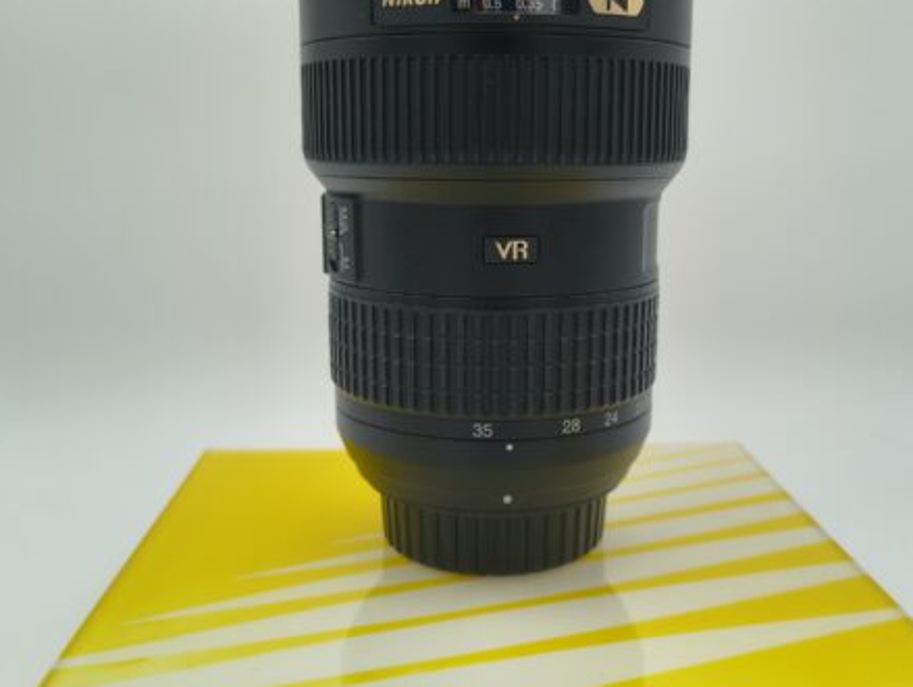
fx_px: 739
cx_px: 487
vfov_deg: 49.8
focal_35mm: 28
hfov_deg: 63.3
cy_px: 322
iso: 100
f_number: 1.8
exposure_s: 1/333
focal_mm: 5.56
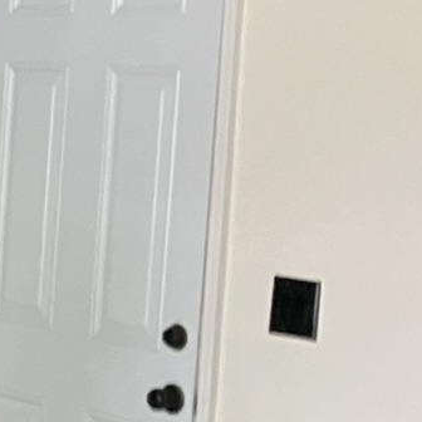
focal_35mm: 151
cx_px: -740
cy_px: 251
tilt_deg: -5.7
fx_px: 2083
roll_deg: -1.9
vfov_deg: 11.6
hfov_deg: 9.6
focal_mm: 3.99
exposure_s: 1/36
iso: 320
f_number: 1.8
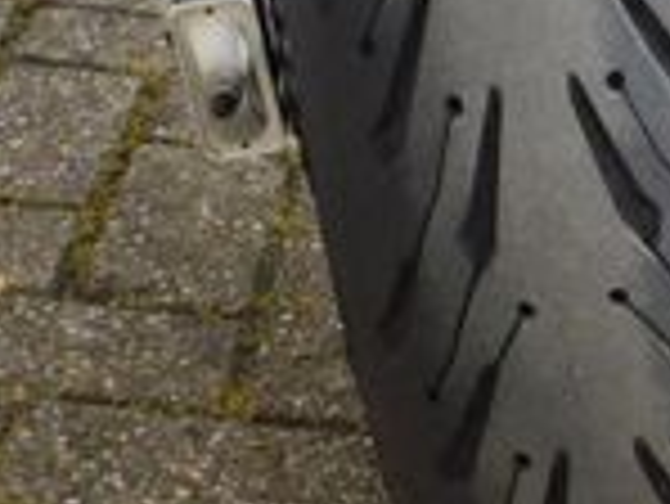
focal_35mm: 129
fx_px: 2499
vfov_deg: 11.0
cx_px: 418
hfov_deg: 15.3
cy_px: -284
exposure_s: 1/400
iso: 125
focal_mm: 5.3
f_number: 3.2
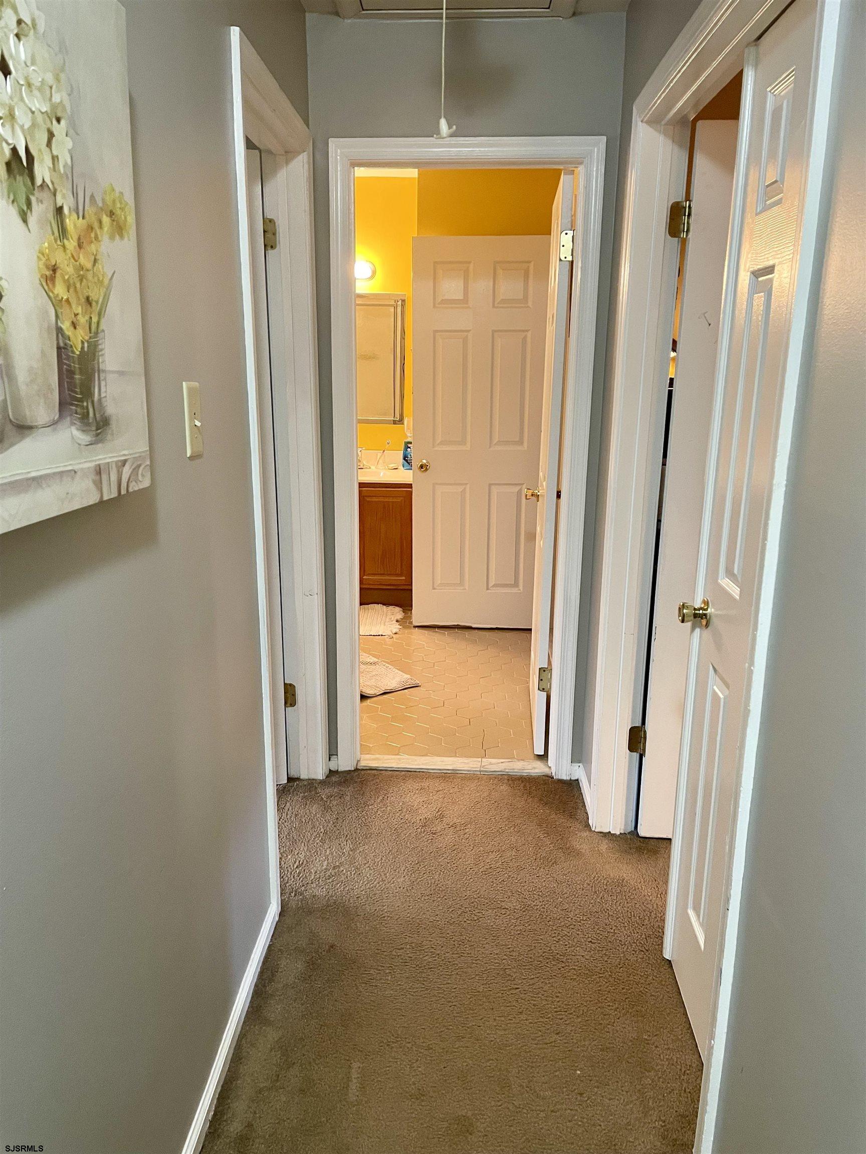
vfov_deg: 67.3
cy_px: 577
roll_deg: +0.0
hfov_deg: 53.1
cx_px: 433
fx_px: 867
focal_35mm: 26
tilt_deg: -14.8
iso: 400
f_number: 1.6
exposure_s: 1/60
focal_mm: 4.2
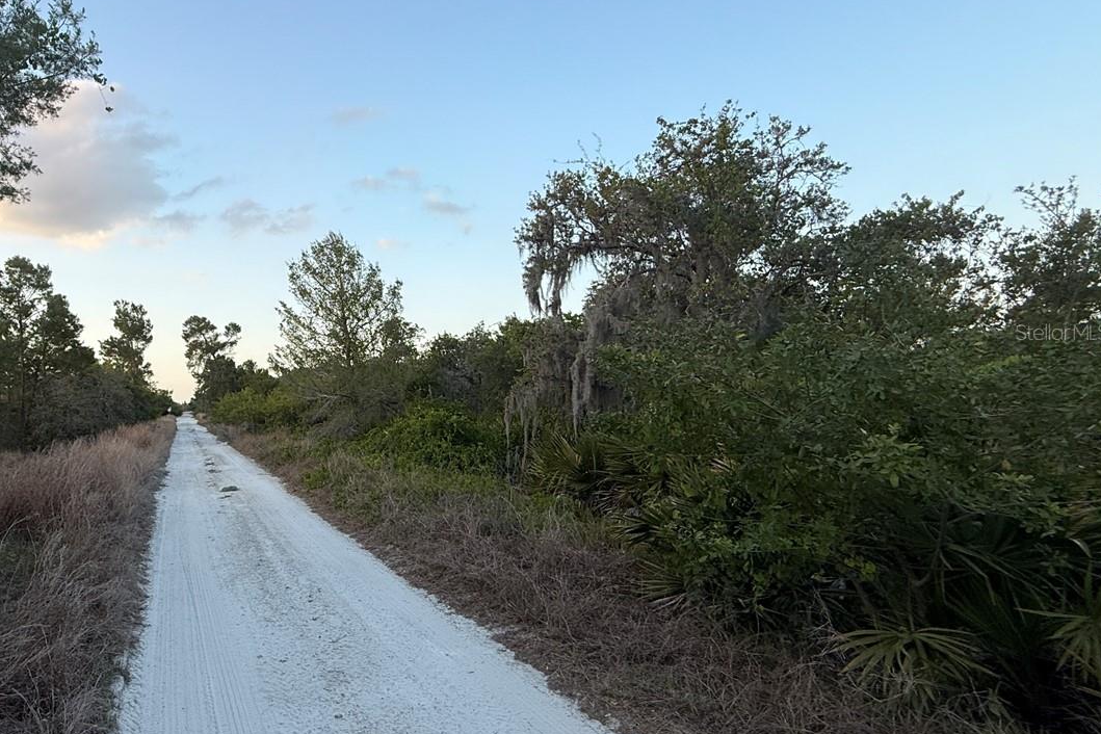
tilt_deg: +4.4
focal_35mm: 22
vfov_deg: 57.1
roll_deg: +1.2
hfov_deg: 73.3
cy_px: 332
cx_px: 282
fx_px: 673
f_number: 2.2
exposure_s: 1/346
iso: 50
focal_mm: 2.22
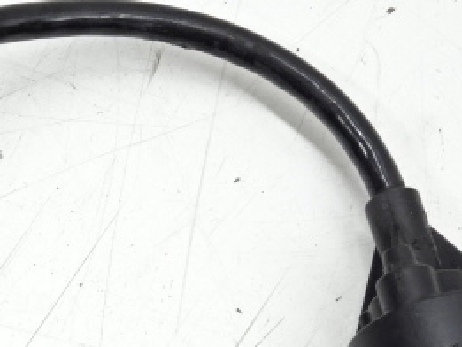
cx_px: 108
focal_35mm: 147
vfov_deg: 10.0
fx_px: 1963
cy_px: 391
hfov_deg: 13.4
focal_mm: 10.23
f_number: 4.5
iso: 320
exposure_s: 1/60
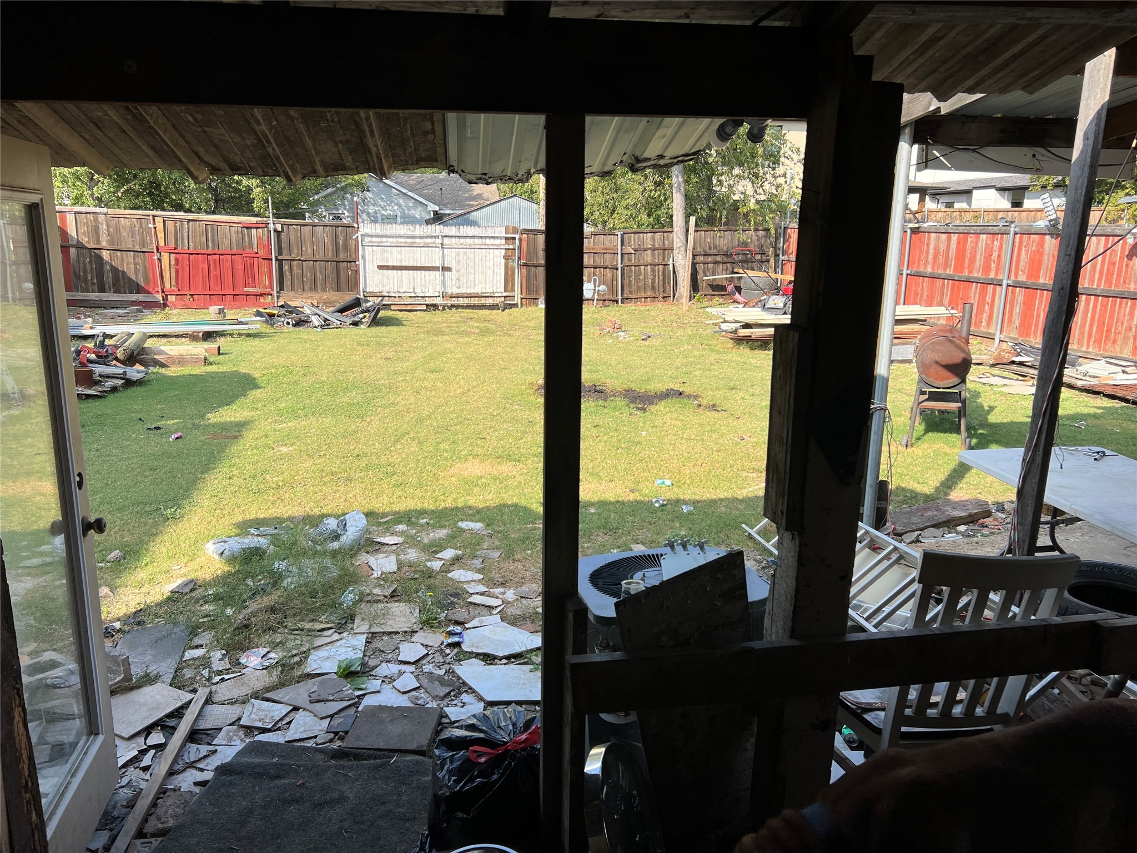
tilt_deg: -13.7
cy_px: 426
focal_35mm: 26
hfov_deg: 67.3
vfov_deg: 53.1
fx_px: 854
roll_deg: -0.4
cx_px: 568
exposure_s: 1/1553
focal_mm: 5.7
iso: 50
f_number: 1.5
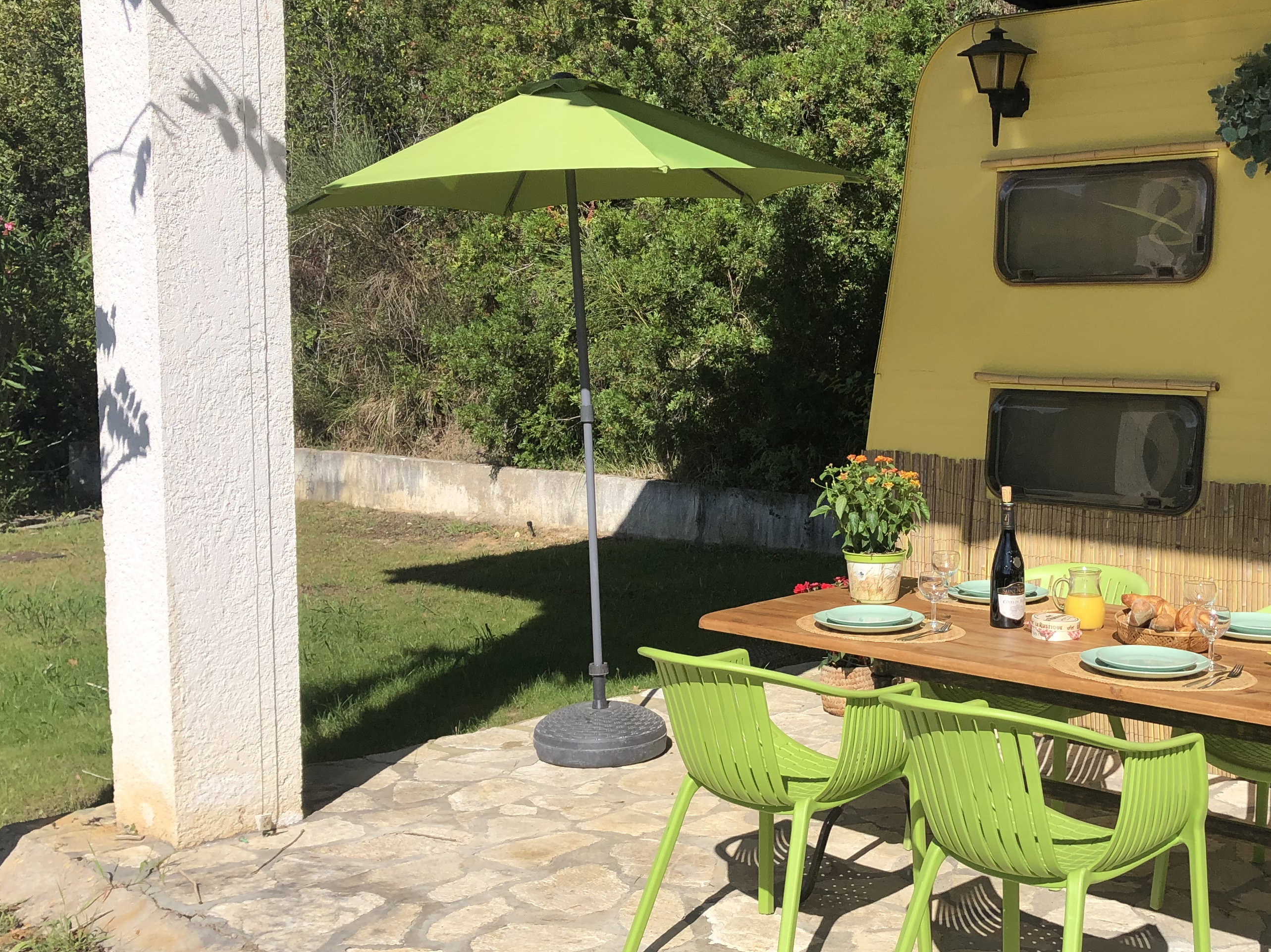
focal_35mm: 44
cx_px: 832
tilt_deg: -6.7
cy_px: 526
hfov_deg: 42.5
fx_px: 1615
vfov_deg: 32.8
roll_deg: -0.1
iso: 20
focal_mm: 3.99
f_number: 1.8
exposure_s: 1/2525
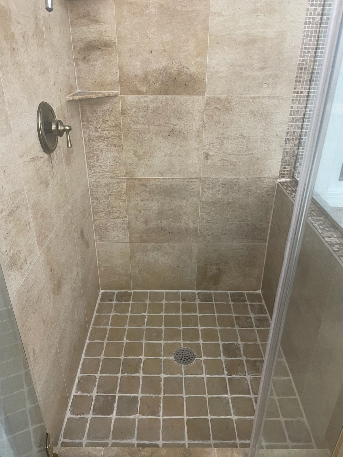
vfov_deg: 67.3
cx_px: 172
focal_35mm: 26
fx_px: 344
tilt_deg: -28.0
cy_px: 228
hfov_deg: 53.1
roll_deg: +0.5
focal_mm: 4.2
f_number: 1.6
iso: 500
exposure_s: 1/60
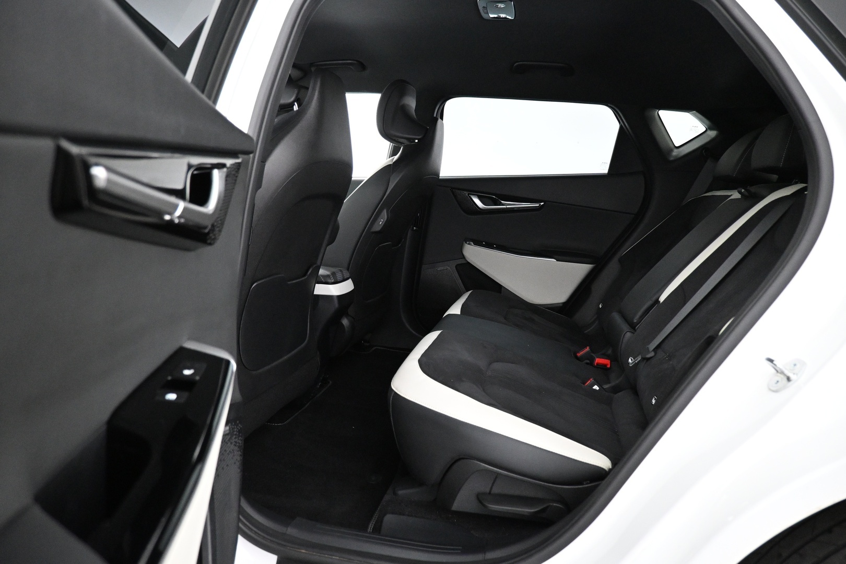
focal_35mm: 24
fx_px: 564
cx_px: 423
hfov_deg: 73.7
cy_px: 282
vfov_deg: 53.1
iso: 4000
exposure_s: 1/40
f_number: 3.5
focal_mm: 16
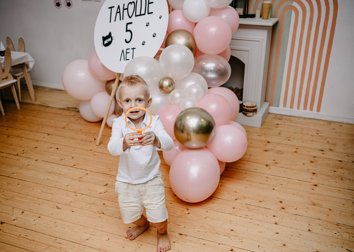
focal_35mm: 39
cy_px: 140
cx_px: 181
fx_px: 396
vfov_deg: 35.2
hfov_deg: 48.2
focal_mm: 34
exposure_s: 1/160
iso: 125
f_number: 3.2
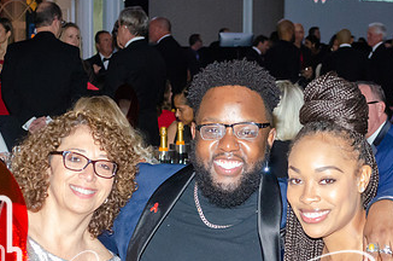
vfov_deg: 10.6
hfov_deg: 16.0
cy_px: 205
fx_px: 1395
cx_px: 207
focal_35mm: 128
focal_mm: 48
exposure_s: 1/60
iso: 3200
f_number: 5.3
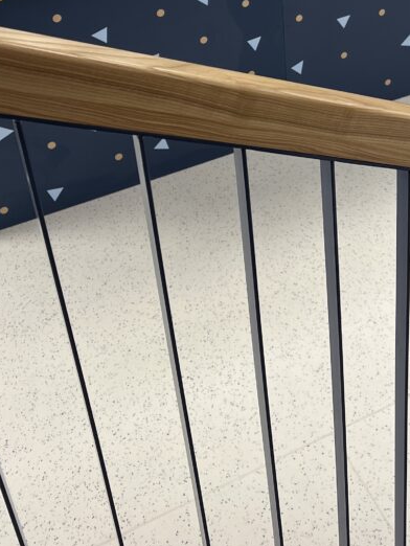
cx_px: 278
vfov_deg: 35.4
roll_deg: +3.9
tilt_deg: -28.4
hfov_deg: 28.4
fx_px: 805
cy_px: 59
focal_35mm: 51
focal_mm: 5.7
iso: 80
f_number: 1.5
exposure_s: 1/100
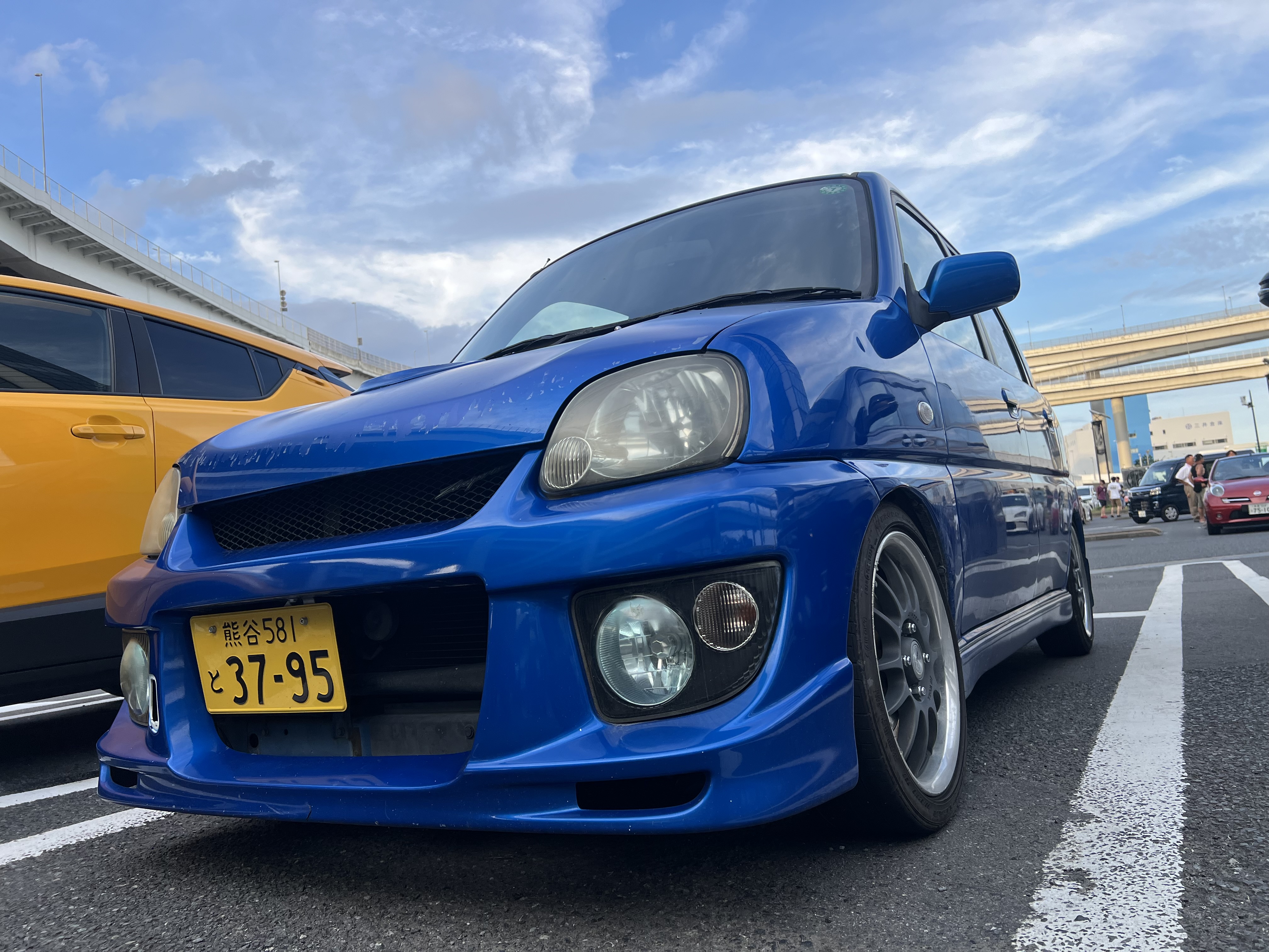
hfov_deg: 67.3
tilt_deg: +2.5
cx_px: 634
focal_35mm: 26
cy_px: 476
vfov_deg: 53.1
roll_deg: +5.7
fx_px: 953
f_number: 1.5
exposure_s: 1/814
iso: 50
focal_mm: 5.7
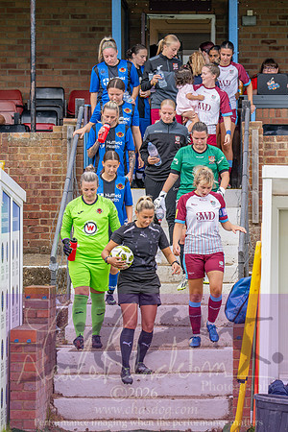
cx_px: 259
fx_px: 2589
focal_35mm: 216
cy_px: 230
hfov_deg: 6.4
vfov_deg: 9.5
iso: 90
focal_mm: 135
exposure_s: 1/320
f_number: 4
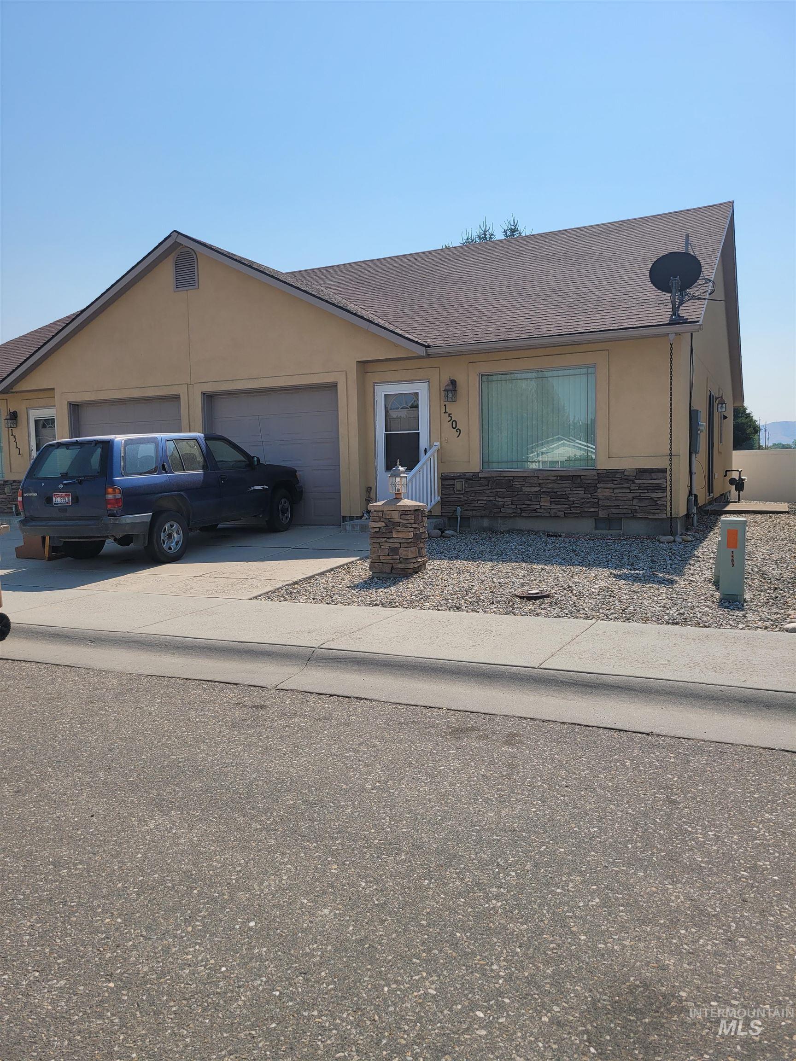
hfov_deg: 53.1
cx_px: 398
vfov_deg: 67.3
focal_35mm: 26
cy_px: 530
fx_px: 797
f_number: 1.8
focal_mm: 5.4
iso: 40
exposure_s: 1/4098
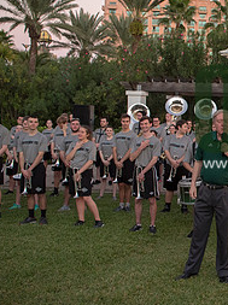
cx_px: 286
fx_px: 467
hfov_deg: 24.4
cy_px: 121
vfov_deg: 36.1
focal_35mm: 53
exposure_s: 1/400
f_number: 3.2
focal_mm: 24
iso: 2000
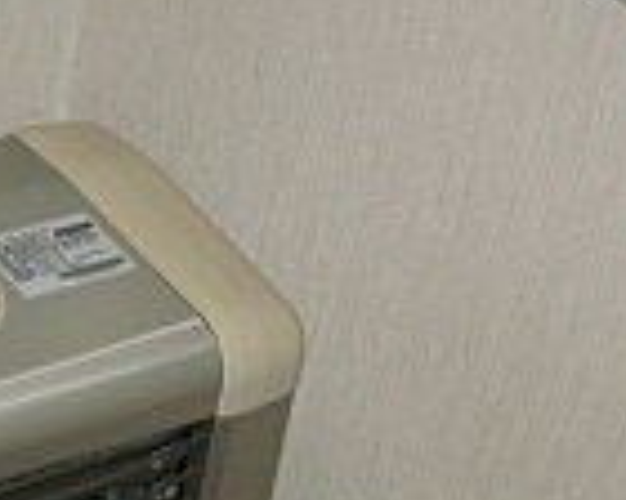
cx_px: -241
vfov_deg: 10.6
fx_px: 2557
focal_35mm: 138
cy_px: 835
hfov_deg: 13.3
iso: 150
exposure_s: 1/40
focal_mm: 5.7
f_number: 2.9
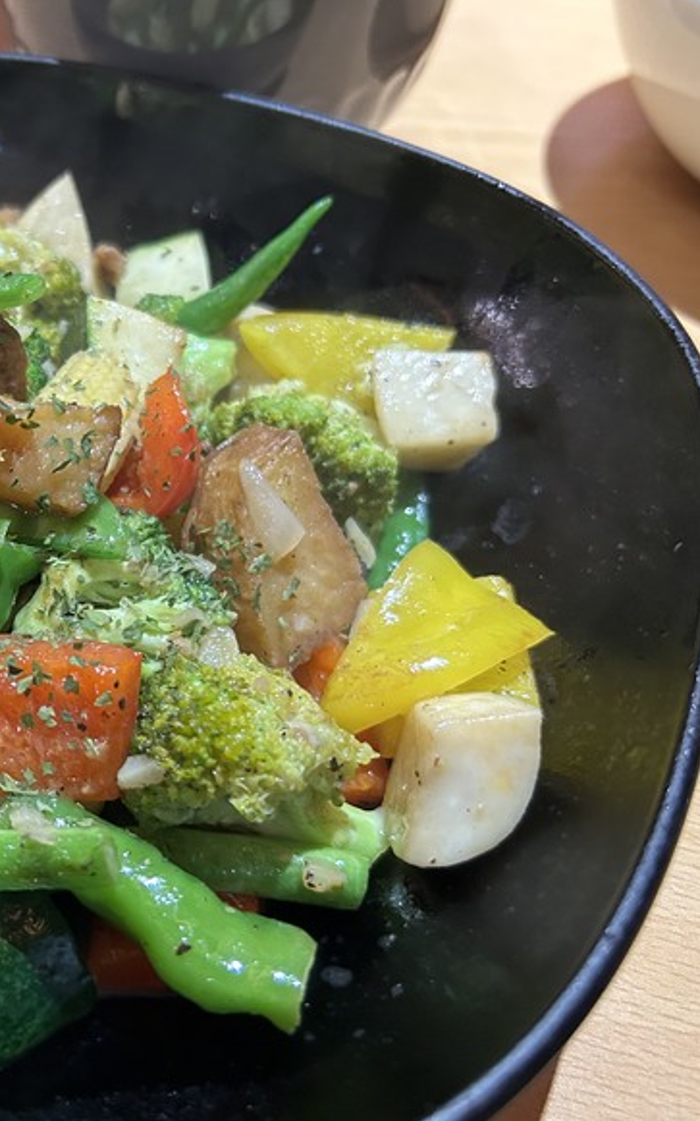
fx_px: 1130
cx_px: 37
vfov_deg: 52.8
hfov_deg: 32.3
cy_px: 560
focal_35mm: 37
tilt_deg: -49.0
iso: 320
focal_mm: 5.7
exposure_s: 1/60
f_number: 1.5
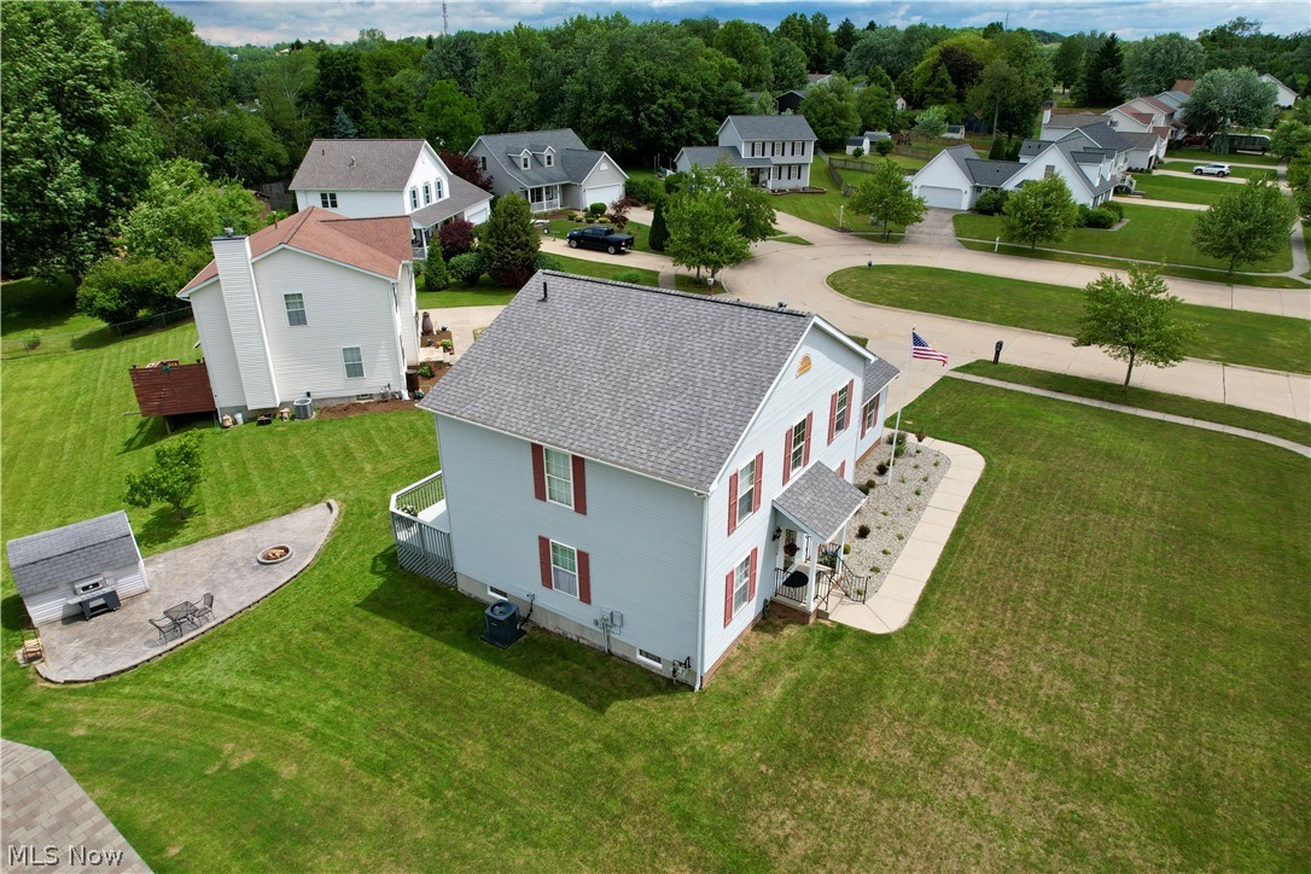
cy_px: 437
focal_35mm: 22
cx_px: 656
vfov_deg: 57.2
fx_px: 801
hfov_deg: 78.6
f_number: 2.8
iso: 100
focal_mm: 8.38
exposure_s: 1/2000
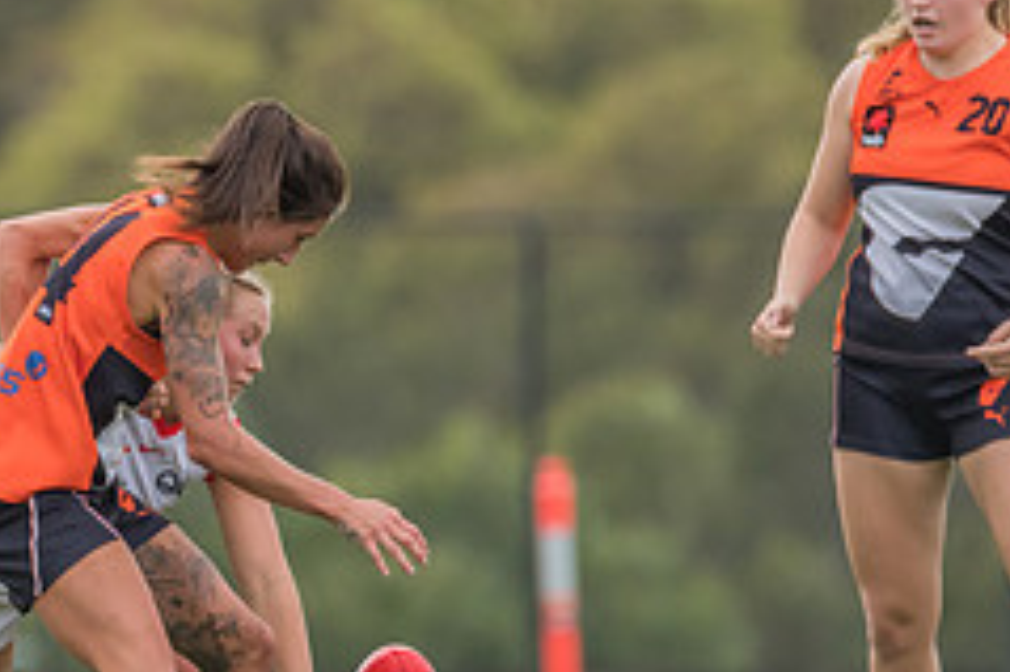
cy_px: 365
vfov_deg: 0.8
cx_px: 50
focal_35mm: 1708
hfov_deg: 1.2
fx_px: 47884
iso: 1000
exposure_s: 1/1600
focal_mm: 600
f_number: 7.1
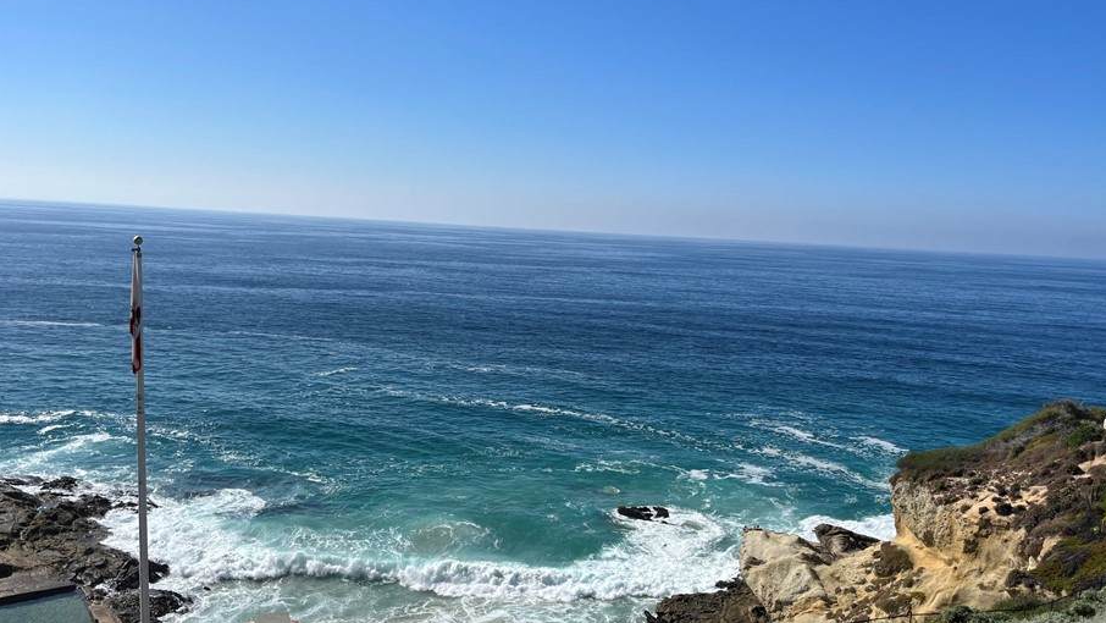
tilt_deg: -11.4
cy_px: 410
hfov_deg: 61.0
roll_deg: -2.7
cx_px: 564
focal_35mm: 32
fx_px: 939
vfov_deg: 36.4
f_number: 1.6
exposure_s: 1/6173
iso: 50
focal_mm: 5.1
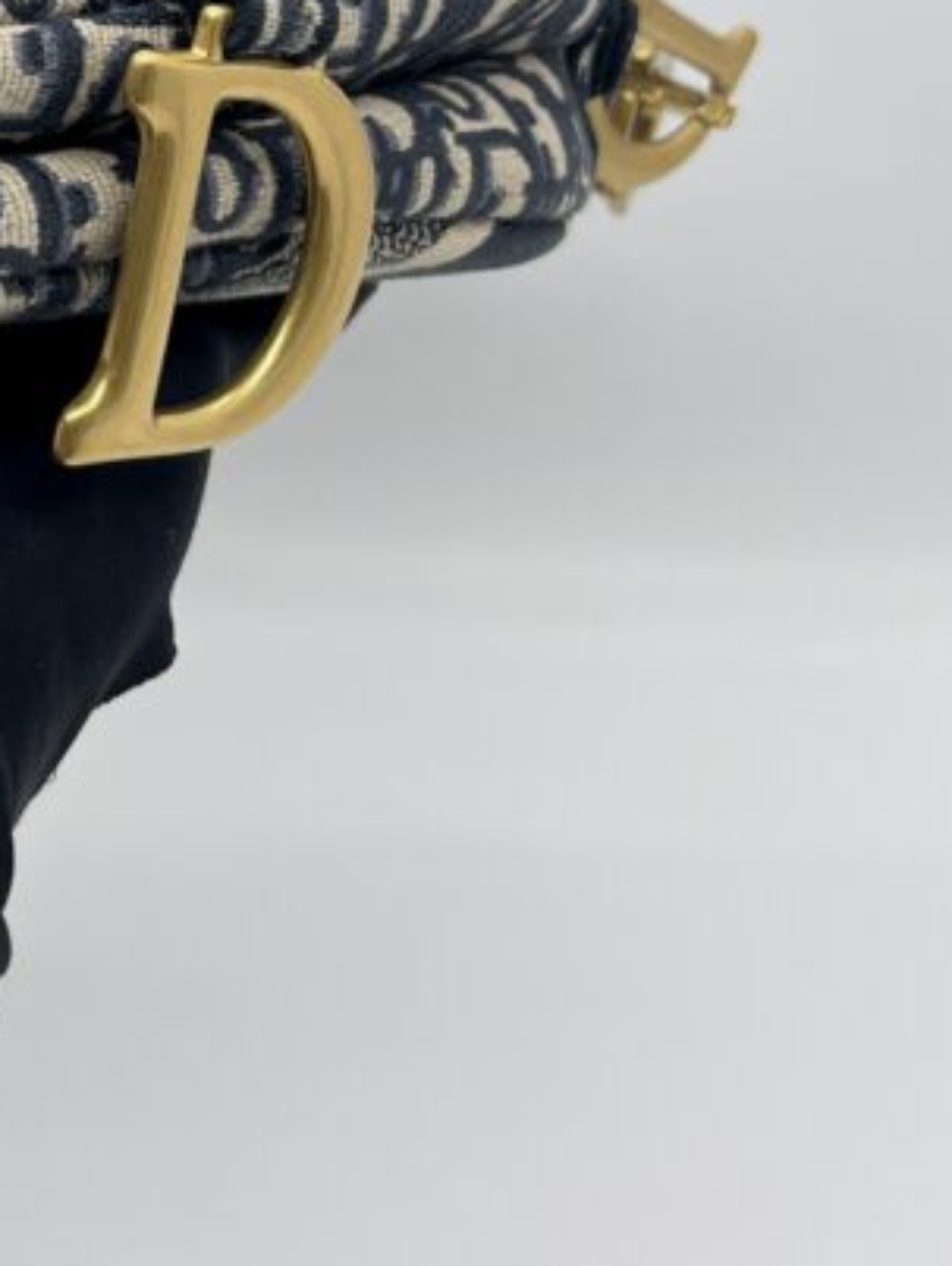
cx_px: -116
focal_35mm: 66
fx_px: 2416
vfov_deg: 27.8
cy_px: 31
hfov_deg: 21.1
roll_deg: -0.6
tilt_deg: -21.1
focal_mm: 5.7
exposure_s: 1/115
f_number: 1.5
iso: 32
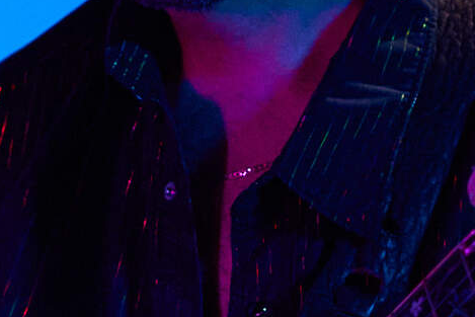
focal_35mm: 403
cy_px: 326
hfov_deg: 5.0
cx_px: -372
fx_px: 5319
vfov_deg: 3.4
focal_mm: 63
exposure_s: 1/320
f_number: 2.8
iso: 4000
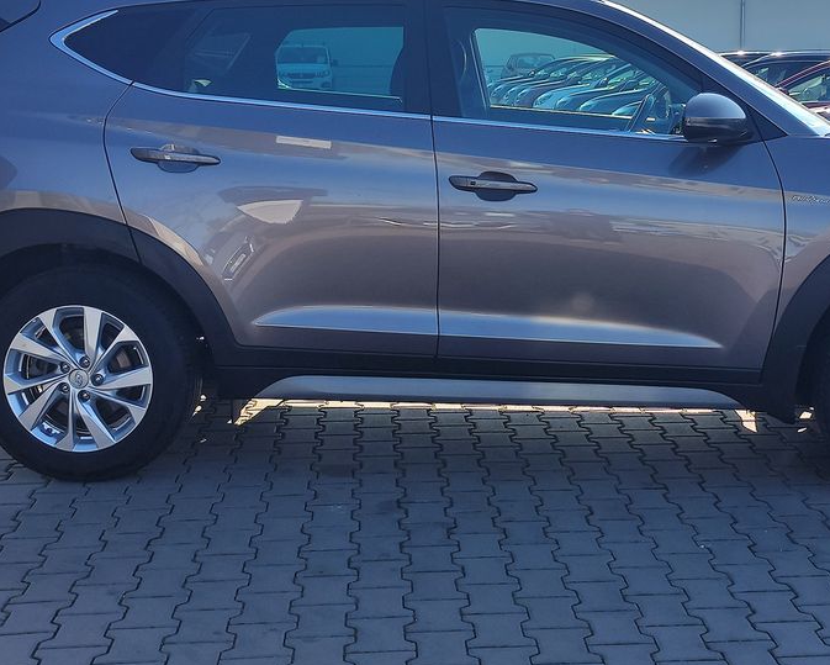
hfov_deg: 45.4
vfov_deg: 37.3
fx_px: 983
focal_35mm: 40
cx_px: 520
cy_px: 297
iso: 50
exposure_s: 1/847
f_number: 1.69
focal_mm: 7.01
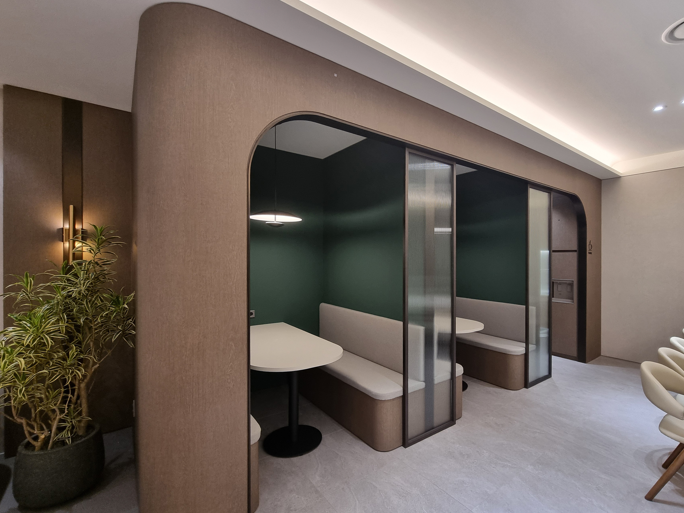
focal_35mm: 15
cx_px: 377
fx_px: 296
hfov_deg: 97.8
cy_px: 269
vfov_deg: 81.7
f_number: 2.2
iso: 160
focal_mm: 2.2
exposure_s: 1/60
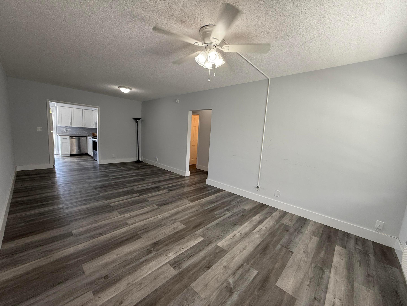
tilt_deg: -7.1
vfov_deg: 85.7
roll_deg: -3.3
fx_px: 165
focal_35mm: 14
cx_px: 204
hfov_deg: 102.1
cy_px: 153
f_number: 2.2
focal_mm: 2.22
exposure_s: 1/120
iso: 125
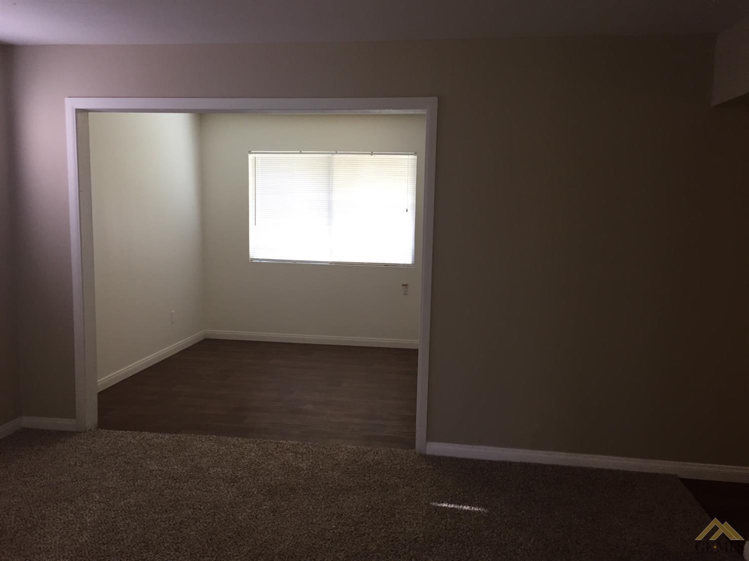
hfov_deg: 61.7
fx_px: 627
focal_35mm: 29
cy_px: 280
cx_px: 374
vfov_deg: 48.2
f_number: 2.2
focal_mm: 4.15
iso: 50
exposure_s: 1/30
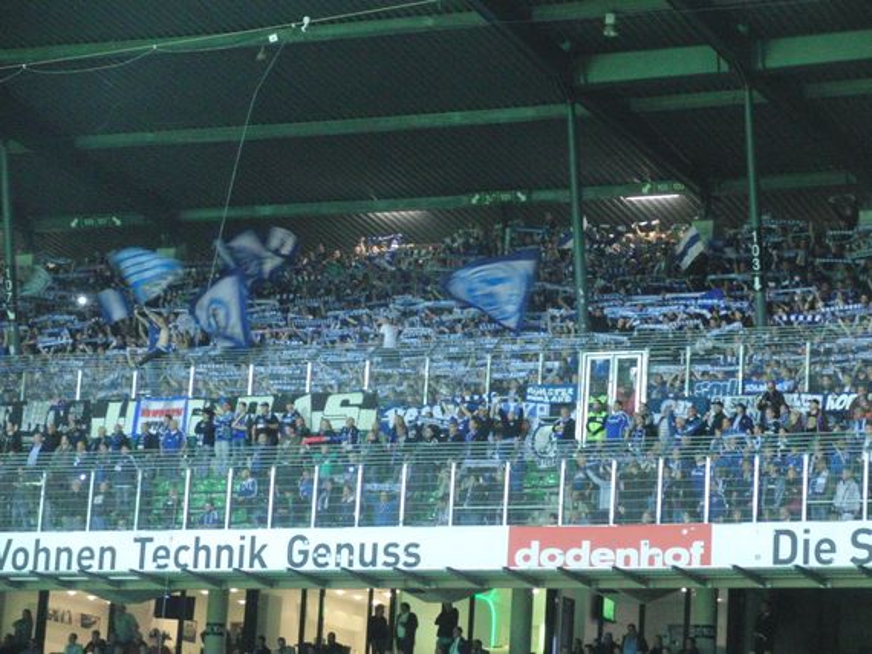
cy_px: 327
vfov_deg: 13.0
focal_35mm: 114
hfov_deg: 17.3
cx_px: 436
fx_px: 2871
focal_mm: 19.8
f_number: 4.2
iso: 800
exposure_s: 1/13
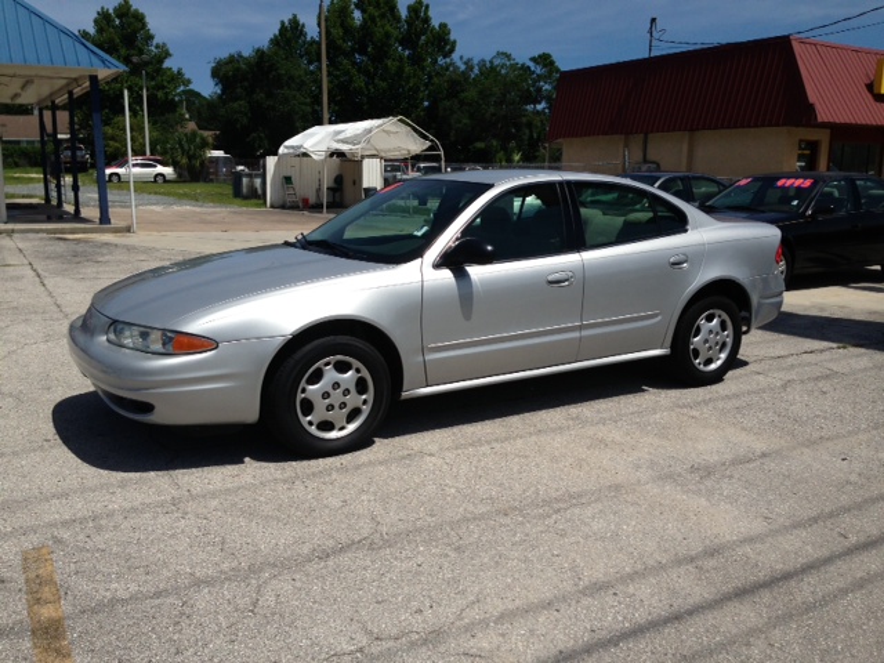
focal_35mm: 33
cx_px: 442
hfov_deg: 55.4
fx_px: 843
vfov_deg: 42.9
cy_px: 332
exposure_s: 1/3390
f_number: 2.4
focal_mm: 4.13
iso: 50
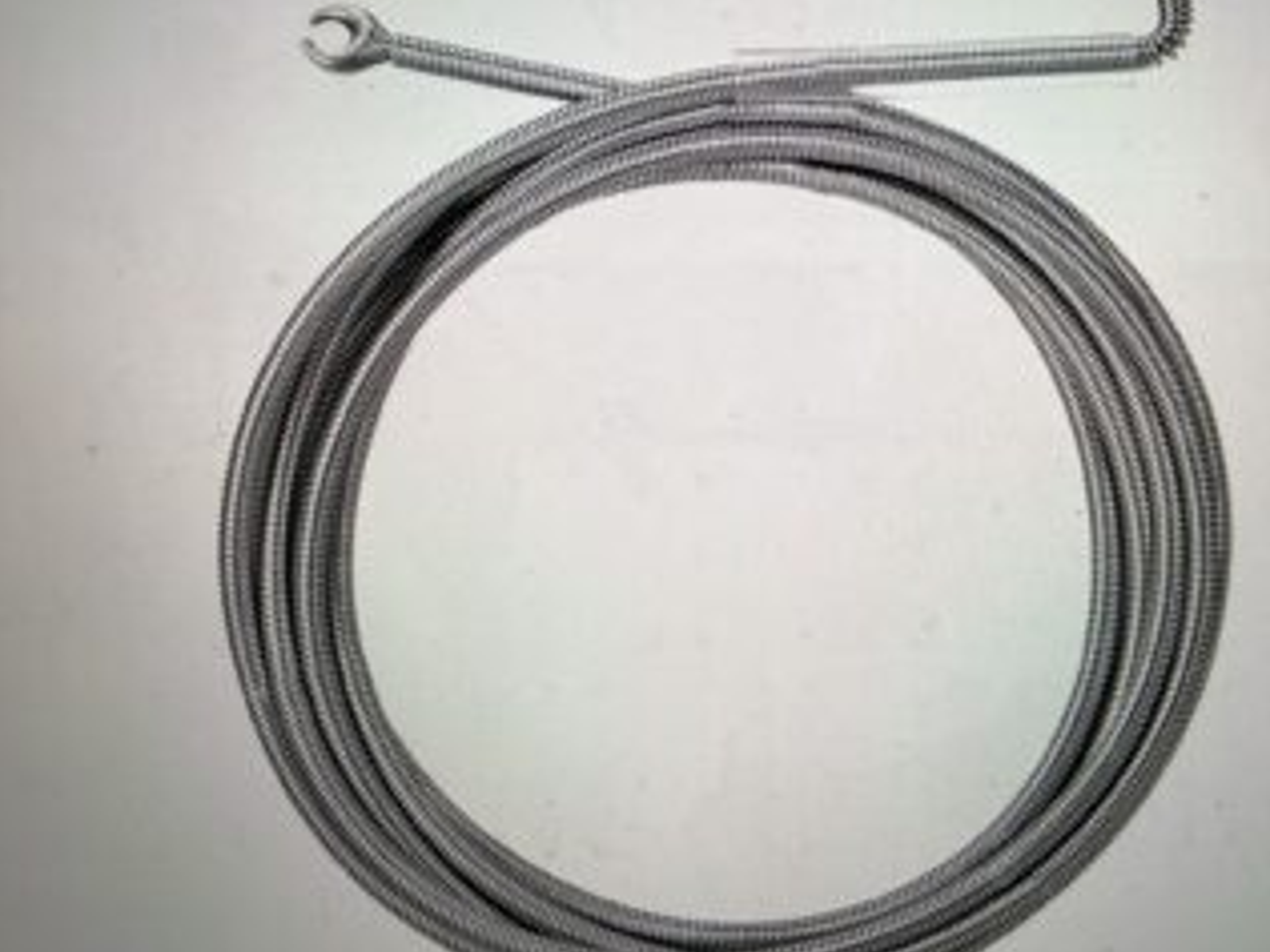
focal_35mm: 38
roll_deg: +2.3
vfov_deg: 37.5
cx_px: 832
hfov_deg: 48.3
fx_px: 1394
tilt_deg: -29.7
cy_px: 364
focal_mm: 2.22
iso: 125
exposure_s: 1/99
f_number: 2.2
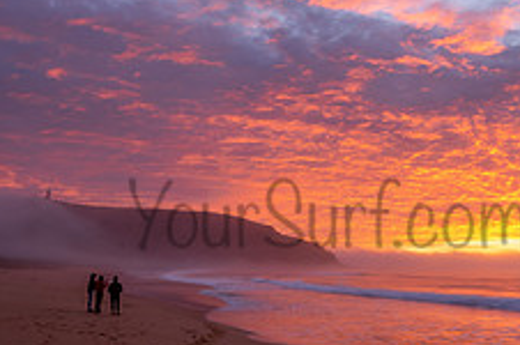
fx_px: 519
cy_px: 194
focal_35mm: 36
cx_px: 366
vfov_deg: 36.7
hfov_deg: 51.7
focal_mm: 14
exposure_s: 1/1.67
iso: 80
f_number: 14
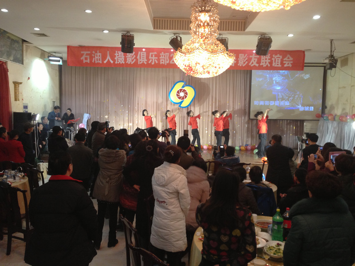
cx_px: 178
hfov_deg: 55.4
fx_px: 338
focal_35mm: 33
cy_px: 133
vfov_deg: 42.9
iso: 160
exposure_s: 1/20
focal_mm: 4.13
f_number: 2.4
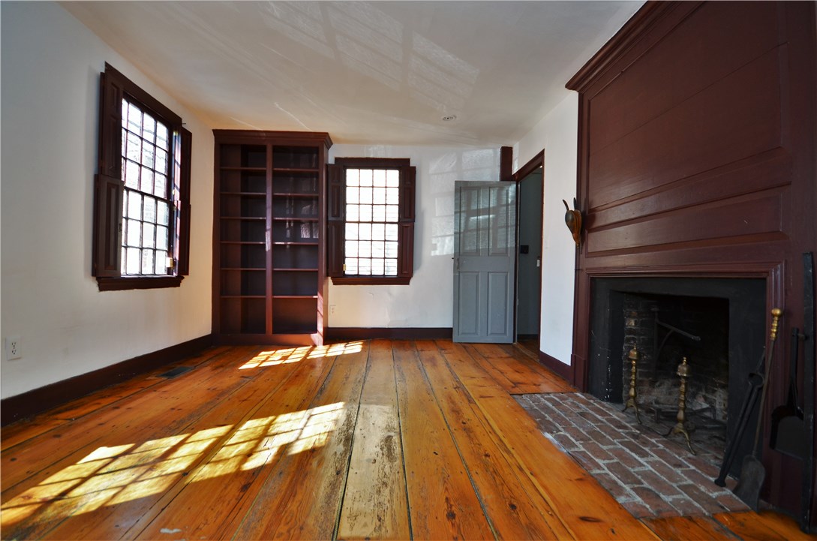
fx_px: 340
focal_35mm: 15
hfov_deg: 100.5
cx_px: 408
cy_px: 270
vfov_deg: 77.1
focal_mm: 10
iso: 250
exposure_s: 1/60
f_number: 4
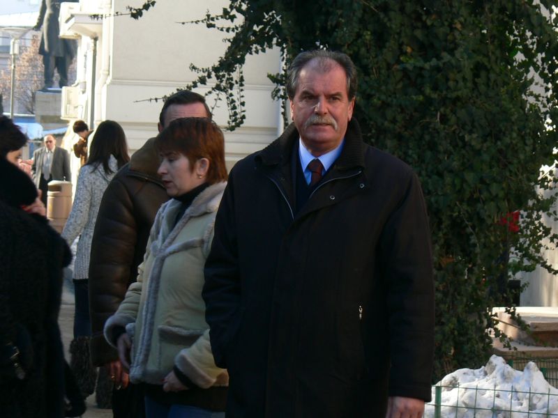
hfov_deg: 10.9
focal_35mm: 181
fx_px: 2918
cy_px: 209
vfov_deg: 8.2
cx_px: 279
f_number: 4
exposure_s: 1/125
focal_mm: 24.1
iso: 80
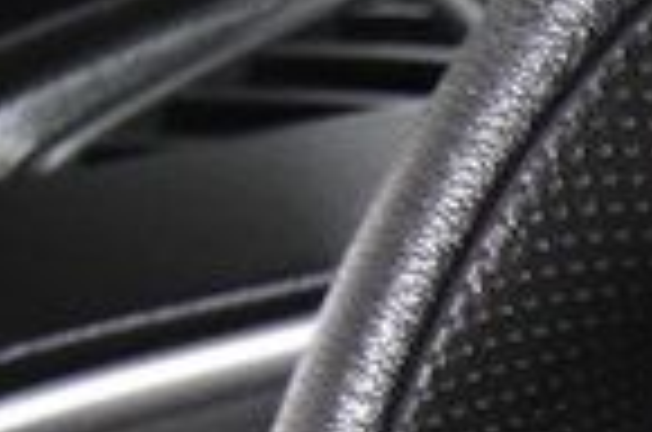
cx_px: 2154
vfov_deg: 5.0
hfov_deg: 7.0
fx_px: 4608
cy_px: 1510
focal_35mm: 255
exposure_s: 1/125
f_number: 4.5
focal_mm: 24
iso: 2500
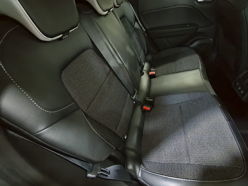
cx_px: 135
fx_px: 122
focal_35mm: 17
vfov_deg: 74.5
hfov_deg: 90.8
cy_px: 83
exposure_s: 1/7.14
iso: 6400
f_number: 2.2
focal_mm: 1.91
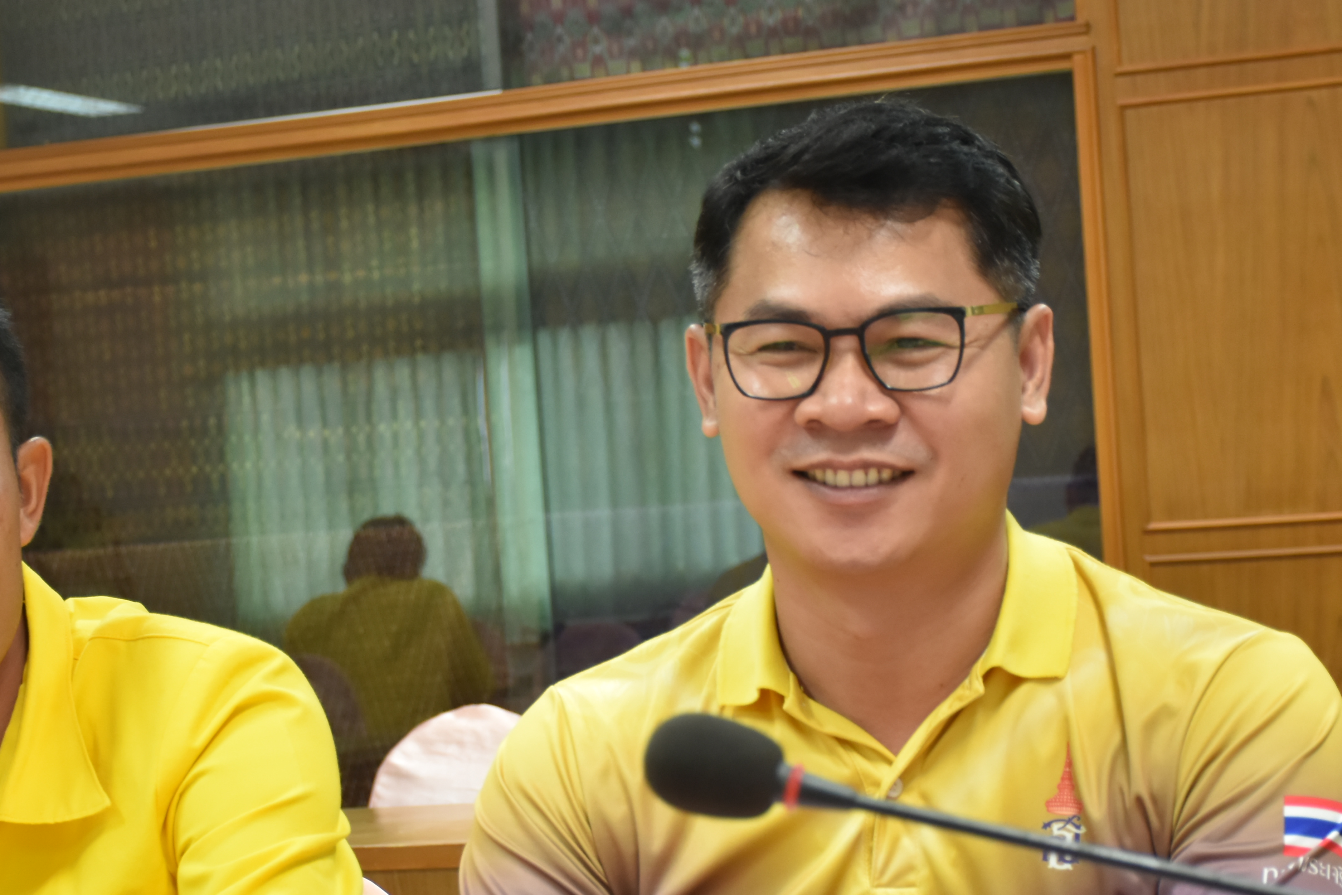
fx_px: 3578
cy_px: 693
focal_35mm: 96
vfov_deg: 14.2
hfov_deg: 21.2
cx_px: 487
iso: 800
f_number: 4.5
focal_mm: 40
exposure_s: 1/40
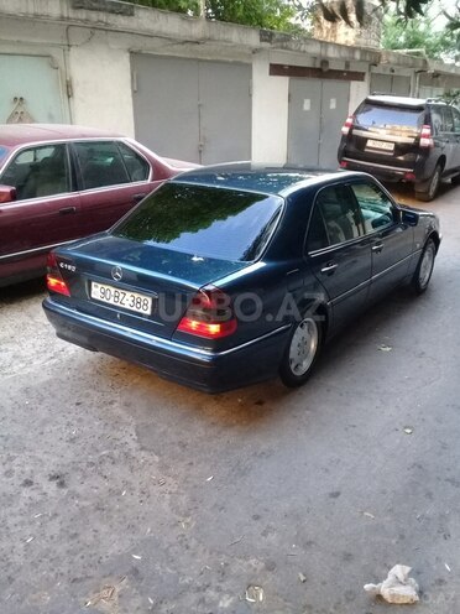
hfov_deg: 45.4
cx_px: 230
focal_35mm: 31
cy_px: 307
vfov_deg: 58.4
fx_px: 549
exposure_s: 1/25
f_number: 2.2
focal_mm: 3.3
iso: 250
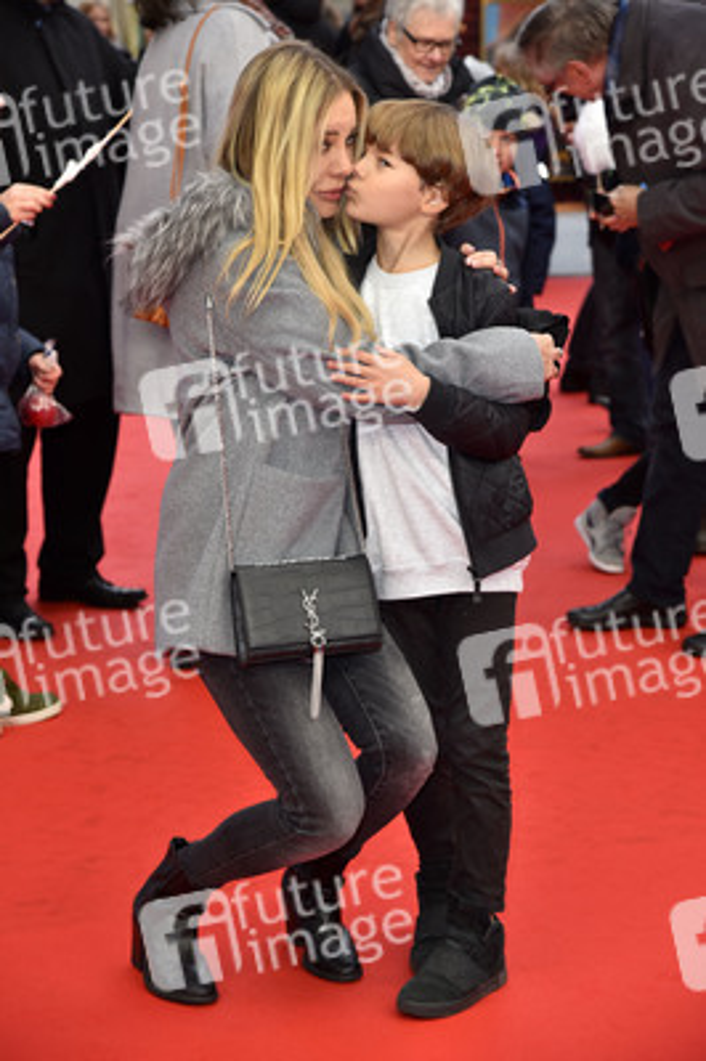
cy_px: 530
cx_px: 353
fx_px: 2534
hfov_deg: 15.9
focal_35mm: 86
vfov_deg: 23.7
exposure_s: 1/200
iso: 640
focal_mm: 86
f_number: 5.6
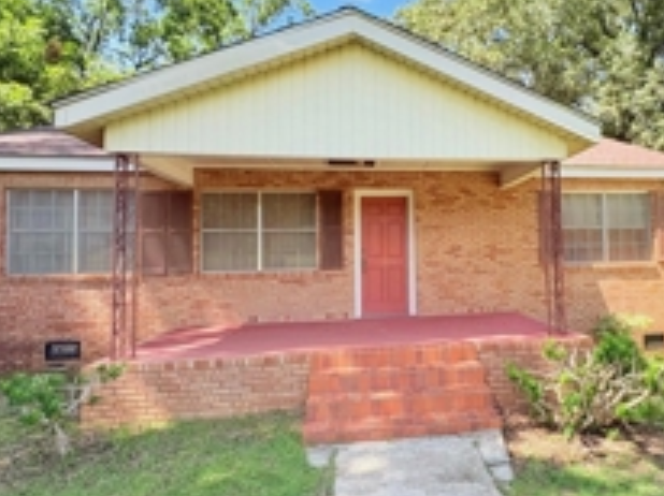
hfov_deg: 67.5
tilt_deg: +4.0
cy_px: 234
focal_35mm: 25
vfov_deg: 54.7
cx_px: 443
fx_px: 479
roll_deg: +2.0
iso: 40
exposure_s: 1/392
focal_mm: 2.22
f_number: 2.2
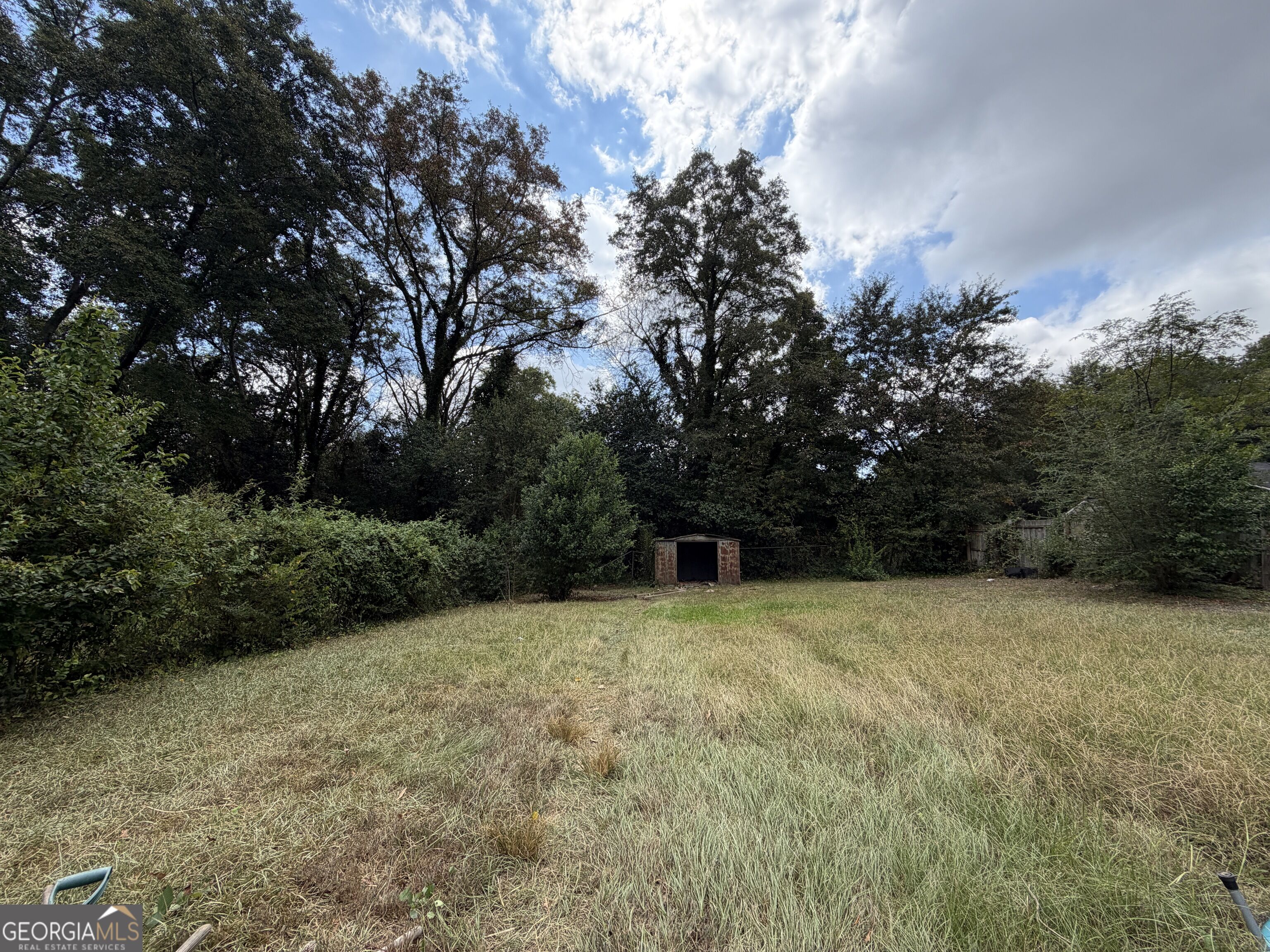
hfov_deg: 102.1
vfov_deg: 85.7
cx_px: 635
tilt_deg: +9.1
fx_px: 514
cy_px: 476
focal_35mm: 14
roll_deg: +0.8
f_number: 2.2
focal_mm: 2.22
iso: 32
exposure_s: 1/770
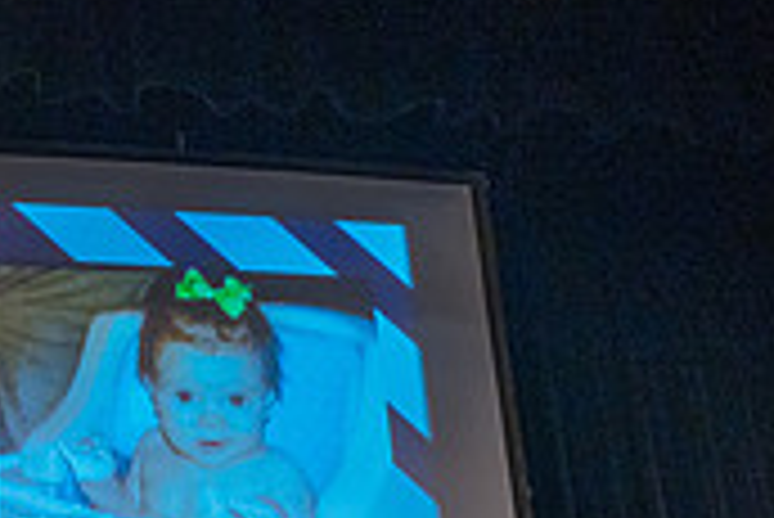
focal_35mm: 81
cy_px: 655
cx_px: -140
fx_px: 1743
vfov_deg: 16.1
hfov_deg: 23.1
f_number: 2.8
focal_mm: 24
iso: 2500
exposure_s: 1/160
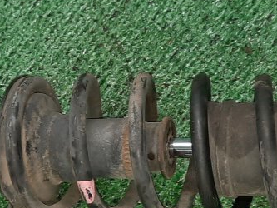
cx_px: 72
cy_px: 104
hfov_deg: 18.1
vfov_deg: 13.7
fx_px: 865
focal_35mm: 108
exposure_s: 1/50
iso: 187
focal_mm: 4.6
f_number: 2
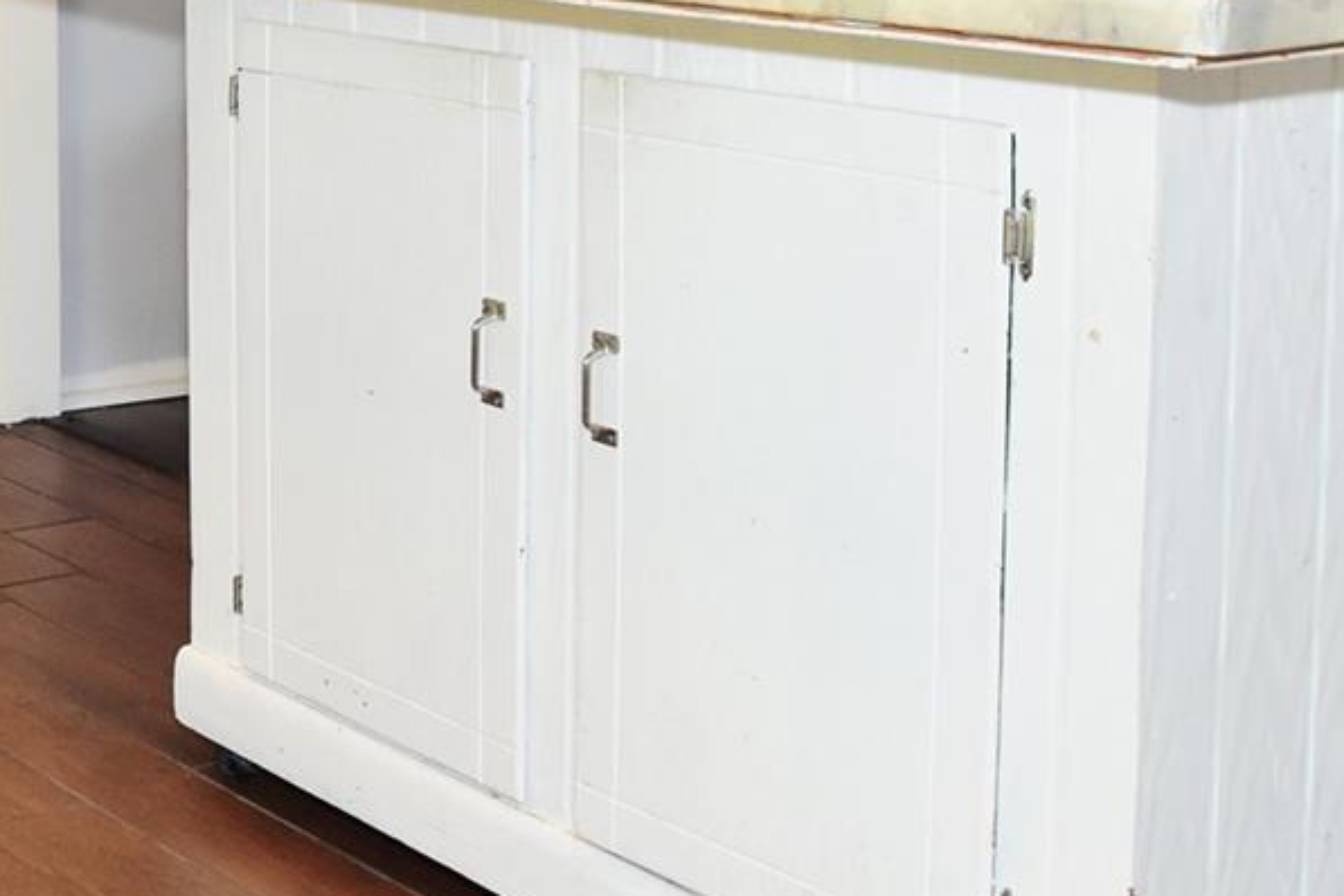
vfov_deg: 18.5
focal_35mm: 72
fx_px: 2688
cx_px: -545
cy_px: 51
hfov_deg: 23.6
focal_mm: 14
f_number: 5.6
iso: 800
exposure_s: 1/60.2
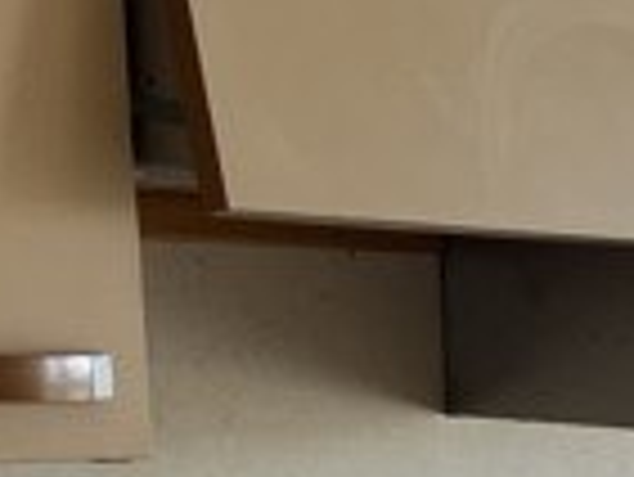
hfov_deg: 11.8
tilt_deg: -13.8
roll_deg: -2.5
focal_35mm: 147
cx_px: 1326
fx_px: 2695
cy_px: 981
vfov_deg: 9.4
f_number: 1.6
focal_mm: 5.1
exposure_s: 1/216
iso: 40
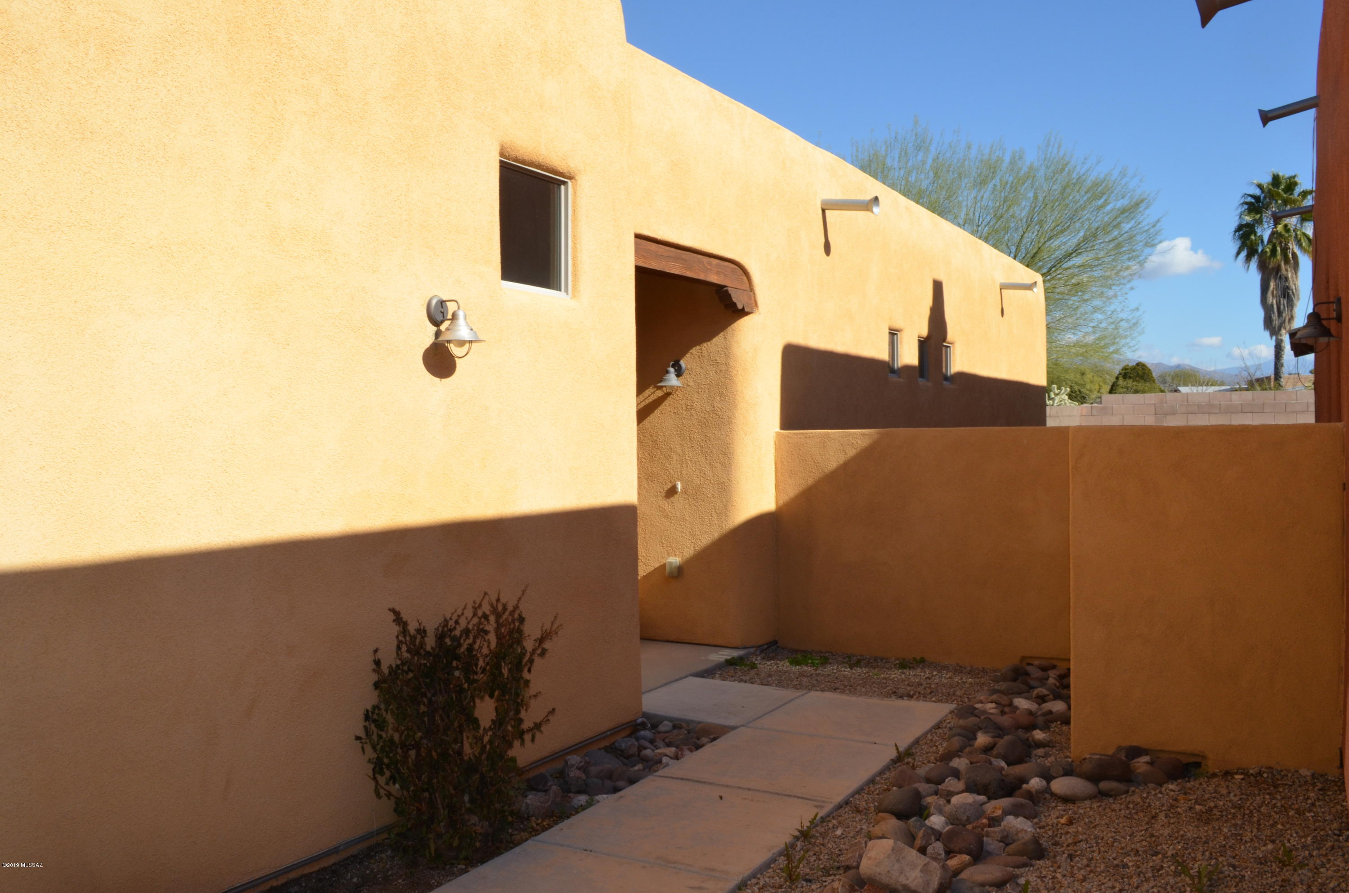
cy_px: 446
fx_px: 1122
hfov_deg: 62.0
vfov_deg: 43.4
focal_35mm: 30
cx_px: 674
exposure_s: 1/200
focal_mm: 20
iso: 400
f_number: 18
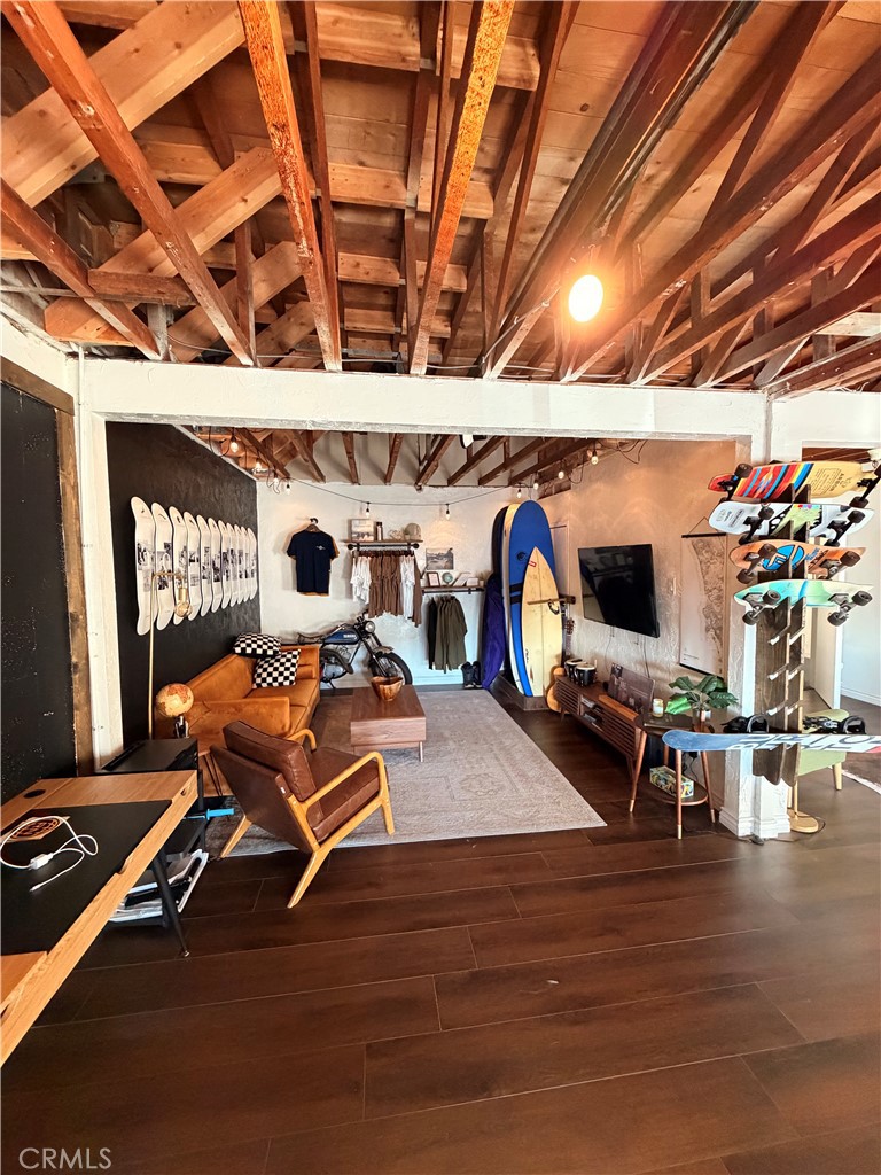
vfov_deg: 102.1
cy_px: 588
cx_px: 440
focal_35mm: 14
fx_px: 475
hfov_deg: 85.7
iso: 640
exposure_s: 1/60
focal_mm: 2.22
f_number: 2.2
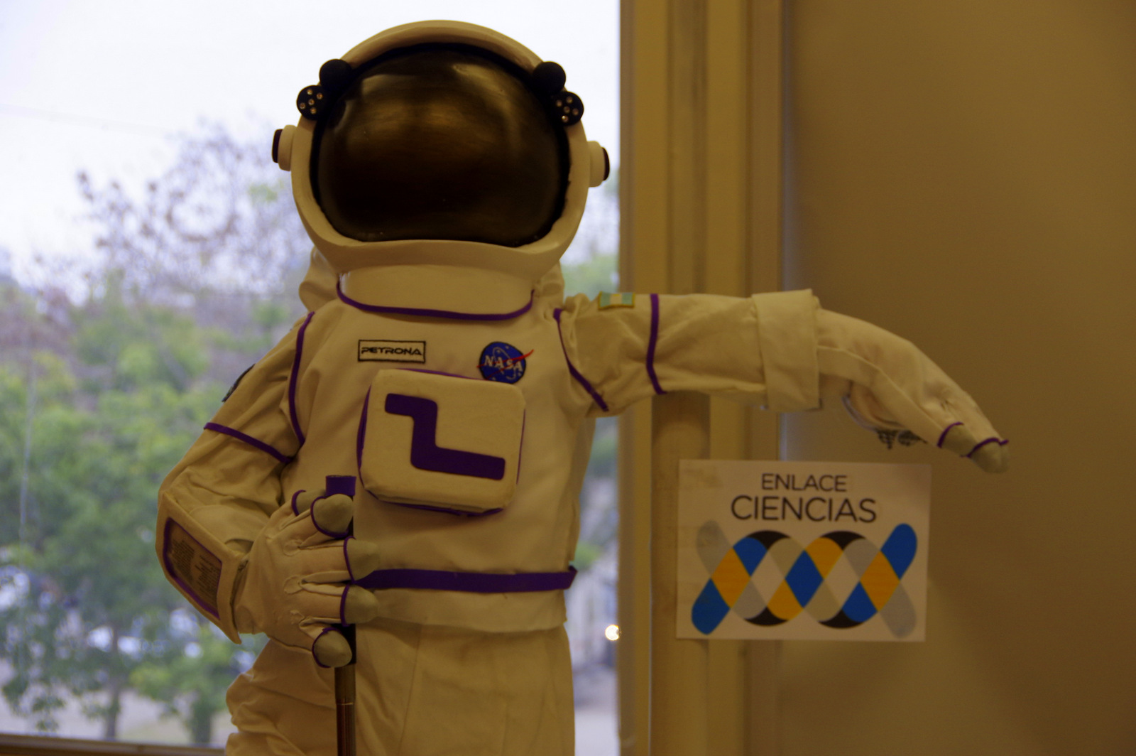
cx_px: 568
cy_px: 378
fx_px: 2270
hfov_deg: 28.1
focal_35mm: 72
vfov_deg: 18.9
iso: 400
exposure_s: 1/80
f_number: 4.5
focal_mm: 48
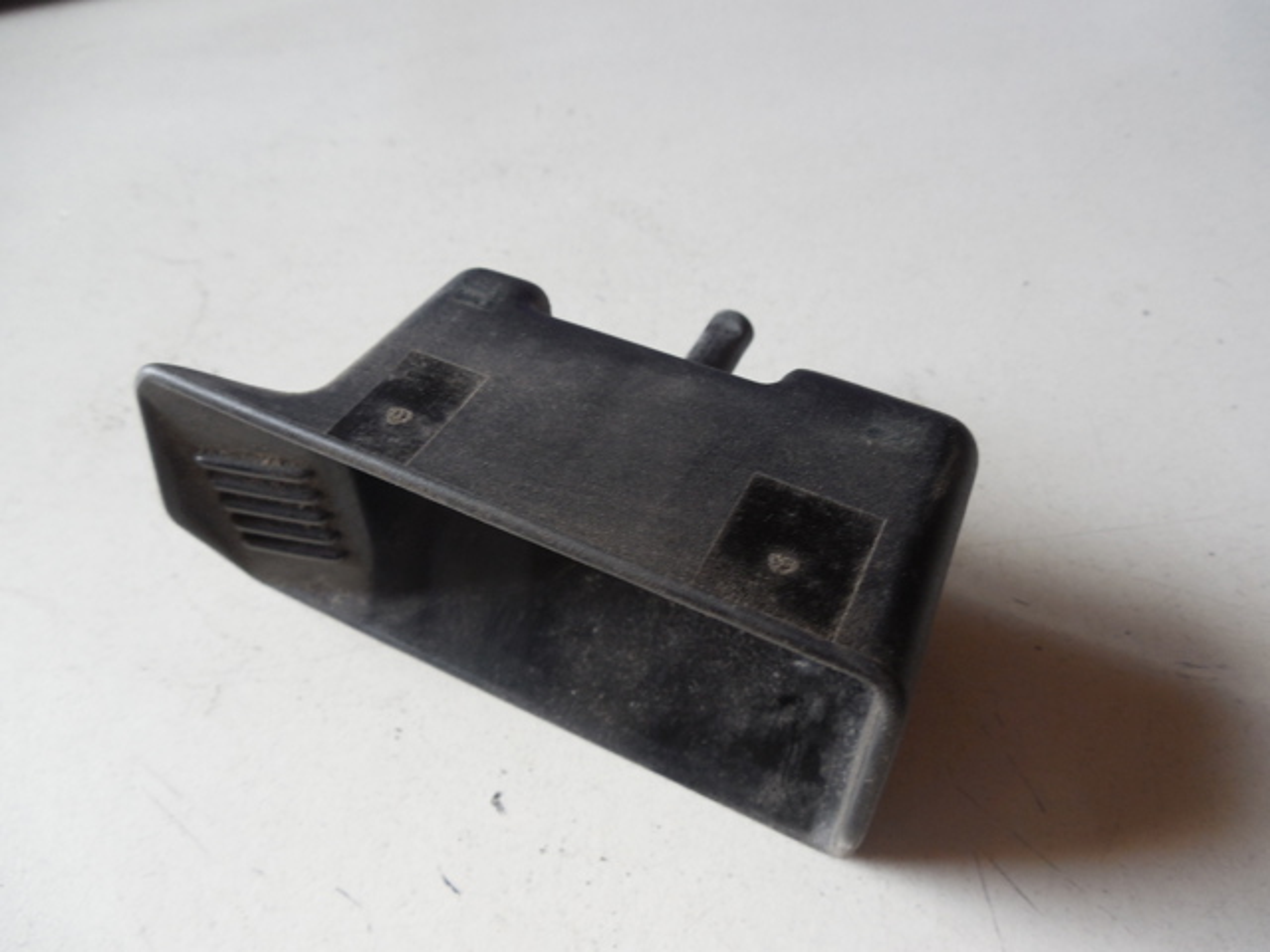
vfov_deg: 54.9
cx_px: 635
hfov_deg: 69.4
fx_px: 917
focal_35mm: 25
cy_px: 476
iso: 160
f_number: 3.3
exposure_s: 1/30
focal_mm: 4.5
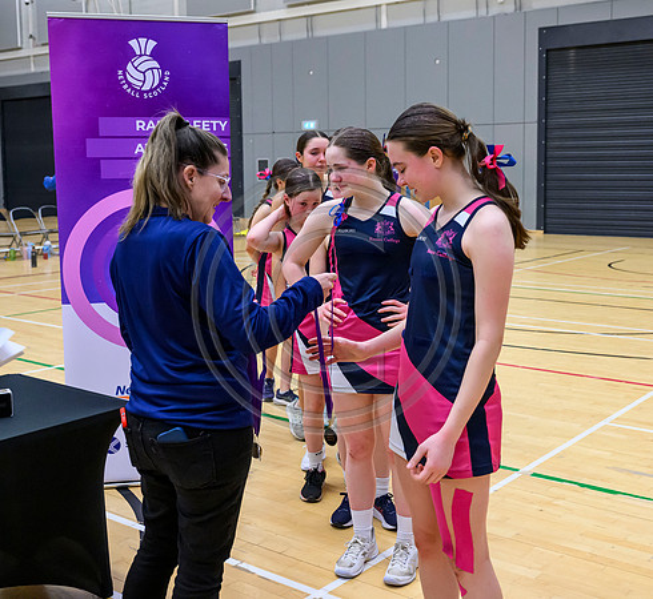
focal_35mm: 43
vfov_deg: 37.5
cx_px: 380
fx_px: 880
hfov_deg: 40.6
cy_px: 259
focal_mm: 31
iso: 5000
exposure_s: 1/500
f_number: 4
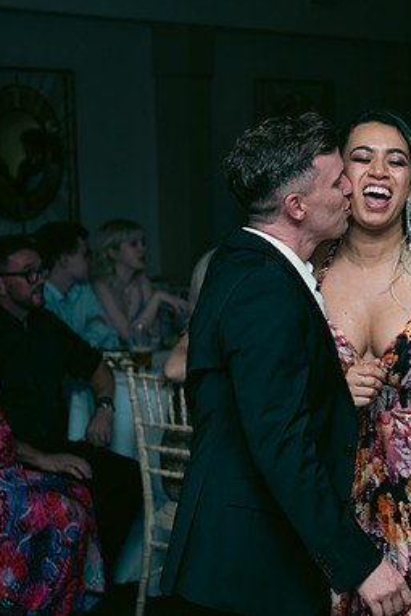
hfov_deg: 15.5
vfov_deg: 23.1
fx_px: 1506
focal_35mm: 88
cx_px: 324
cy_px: 306
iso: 800
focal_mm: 58
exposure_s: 1/160
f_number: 3.5
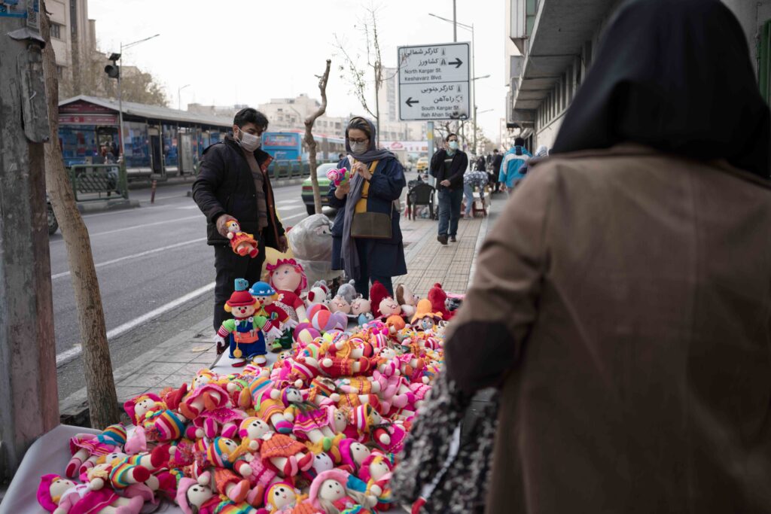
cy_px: 257
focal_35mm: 35
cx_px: 386
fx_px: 750
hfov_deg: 54.4
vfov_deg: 37.9
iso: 100
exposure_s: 1/640
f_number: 2.8
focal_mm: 35
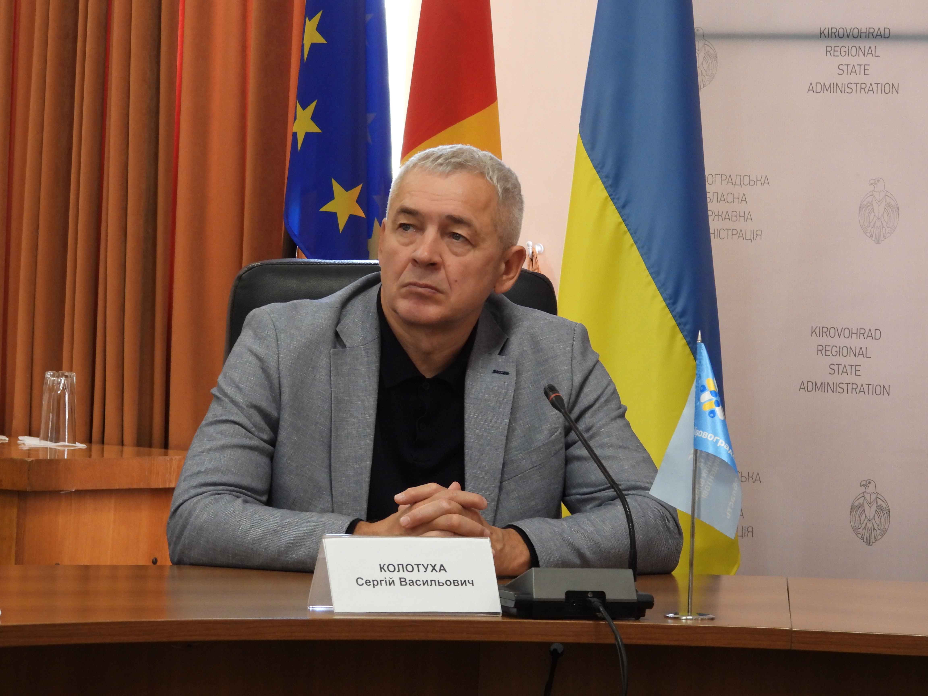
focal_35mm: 170
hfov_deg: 11.6
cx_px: 464
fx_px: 4557
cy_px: 348
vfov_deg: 8.7
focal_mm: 30.3
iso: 400
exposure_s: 1/20
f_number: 4.5
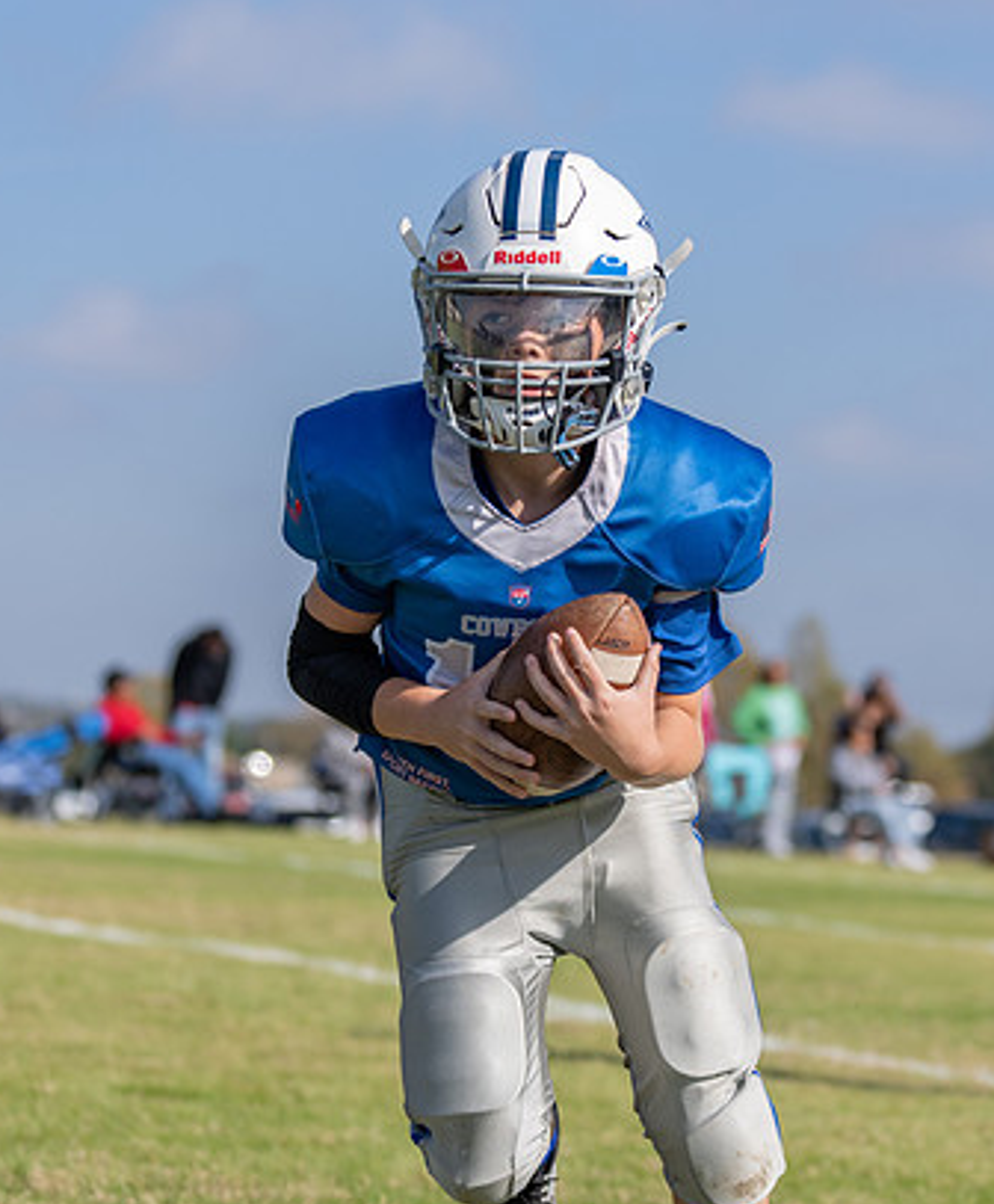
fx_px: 4799
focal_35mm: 133
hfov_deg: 11.8
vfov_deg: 14.3
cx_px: 615
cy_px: 556
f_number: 2.8
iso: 100
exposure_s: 1/3200
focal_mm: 70
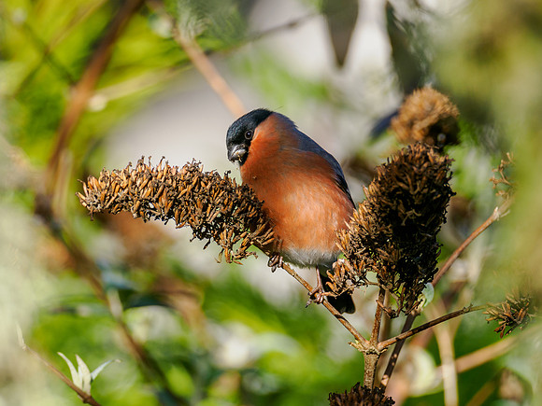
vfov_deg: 1.4
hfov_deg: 1.9
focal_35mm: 1029
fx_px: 16116
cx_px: 253
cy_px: 158
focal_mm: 420
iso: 250
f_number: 5.6
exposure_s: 1/500
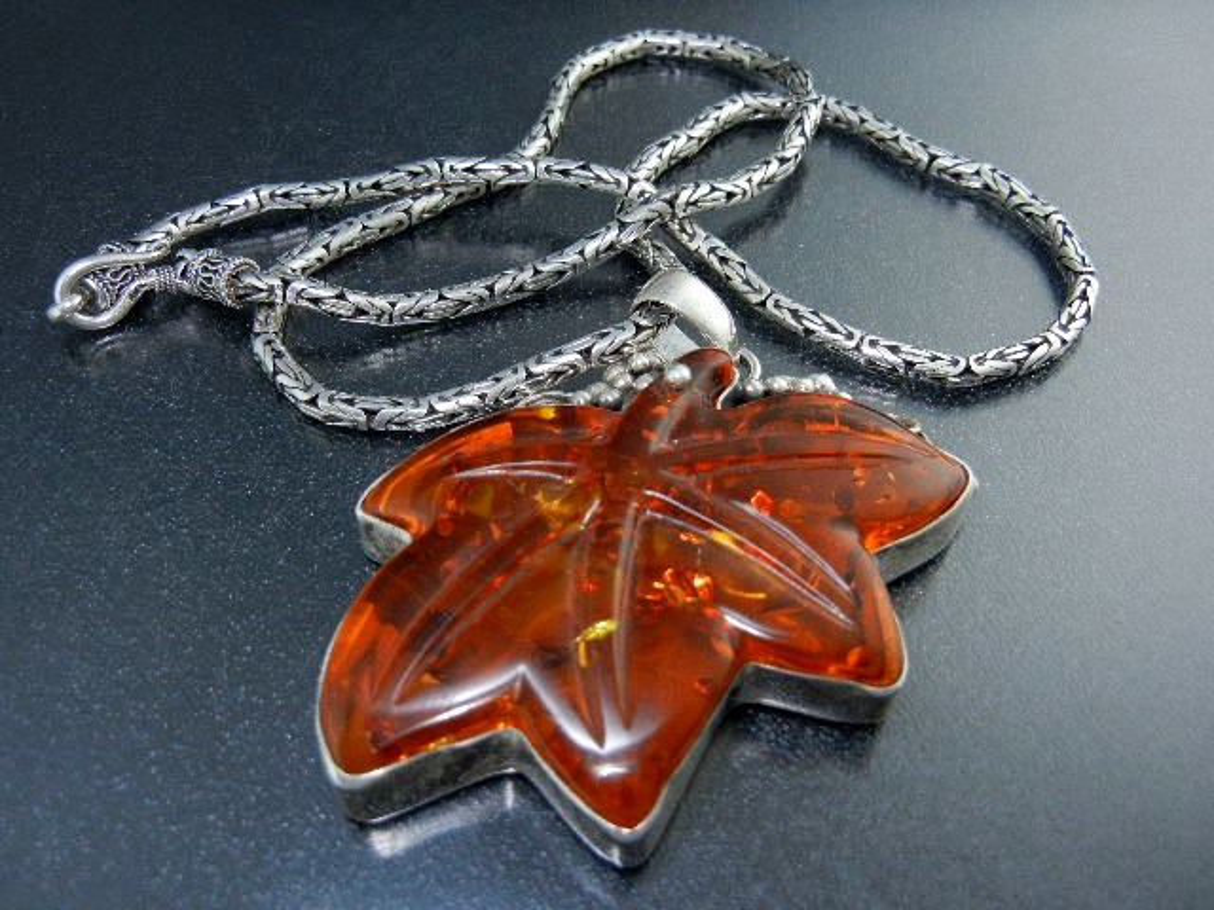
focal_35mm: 39
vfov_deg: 36.8
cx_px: 607
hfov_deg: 47.9
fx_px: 1368
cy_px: 455
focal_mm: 7.1
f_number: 3.7
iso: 266
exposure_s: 1/30
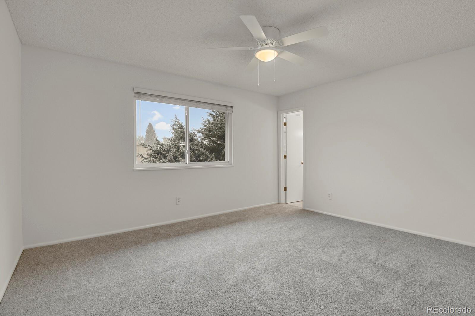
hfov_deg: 93.3
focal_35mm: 17
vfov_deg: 70.4
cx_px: 238
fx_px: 224
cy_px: 158
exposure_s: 1/20
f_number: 8
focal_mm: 17
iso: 5000
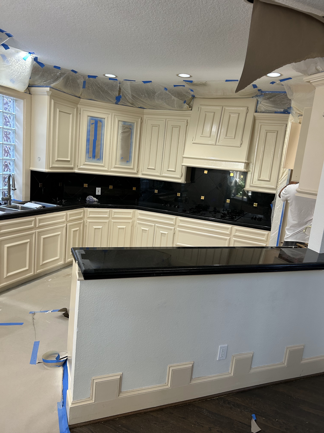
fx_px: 324
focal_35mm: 26
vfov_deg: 67.3
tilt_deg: -8.7
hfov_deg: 53.1
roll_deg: -5.5
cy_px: 216
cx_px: 162
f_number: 1.5
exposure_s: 1/60
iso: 125
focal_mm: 5.7
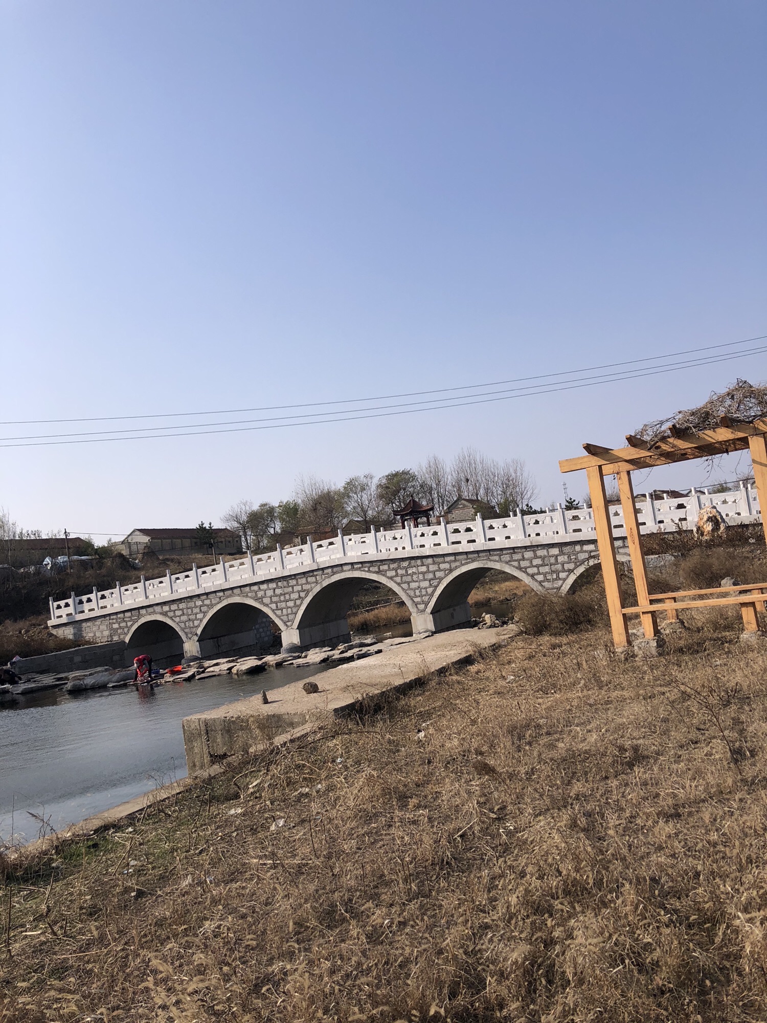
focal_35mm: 28
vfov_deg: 63.4
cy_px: 512
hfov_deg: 49.7
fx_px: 827
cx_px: 384
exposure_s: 1/2667
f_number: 1.8
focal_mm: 3.99
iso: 20
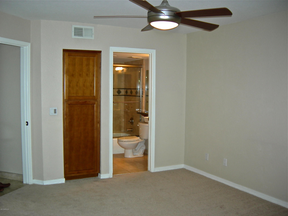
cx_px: 144
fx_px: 300
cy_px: 108
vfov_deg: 39.7
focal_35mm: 36
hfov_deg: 51.4
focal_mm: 7.5
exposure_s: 1/60.1
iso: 70
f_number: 2.7
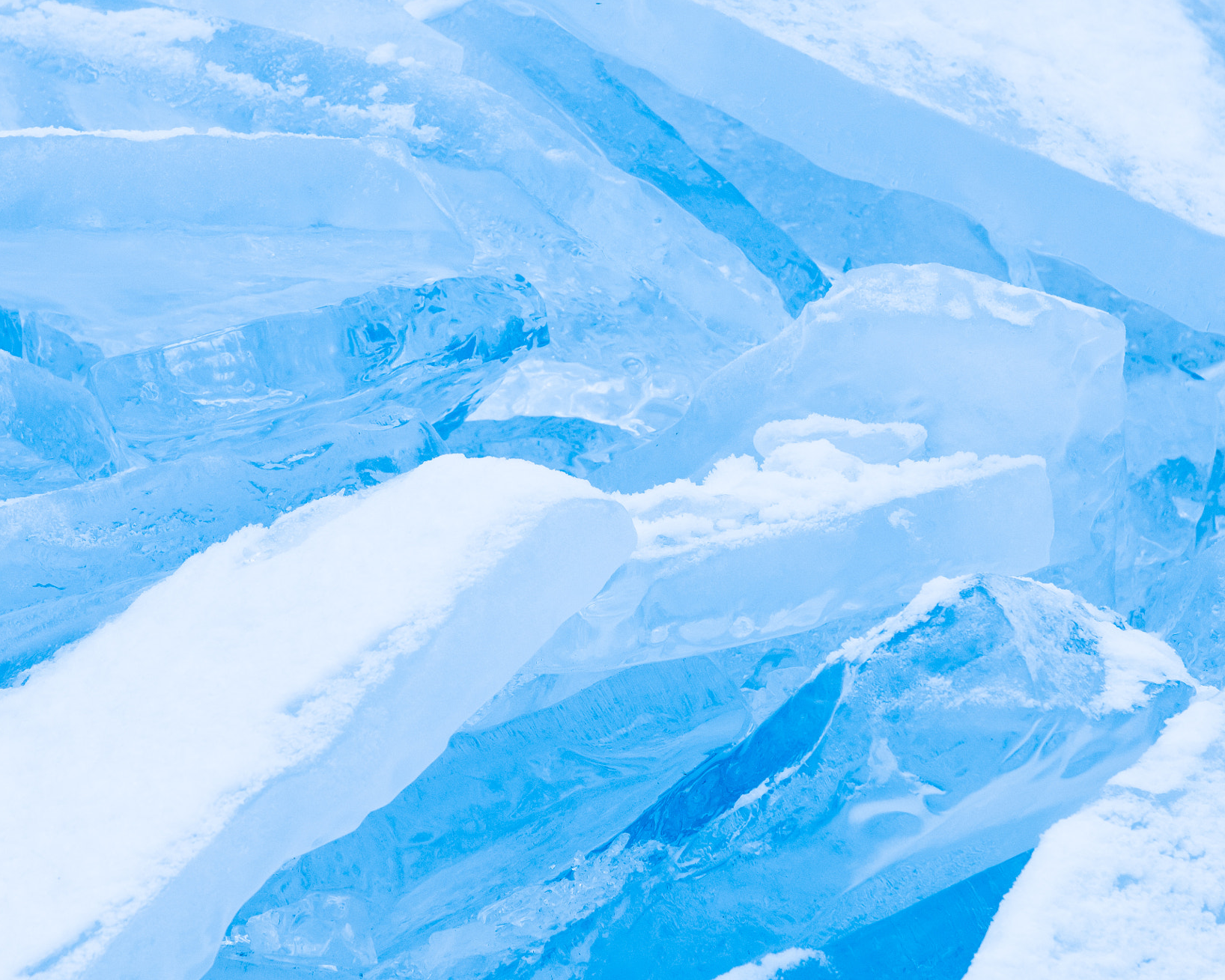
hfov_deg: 5.5
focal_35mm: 352
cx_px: 584
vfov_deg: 4.4
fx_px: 12763
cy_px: 507
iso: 320
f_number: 7.1
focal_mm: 200
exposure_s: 1/320
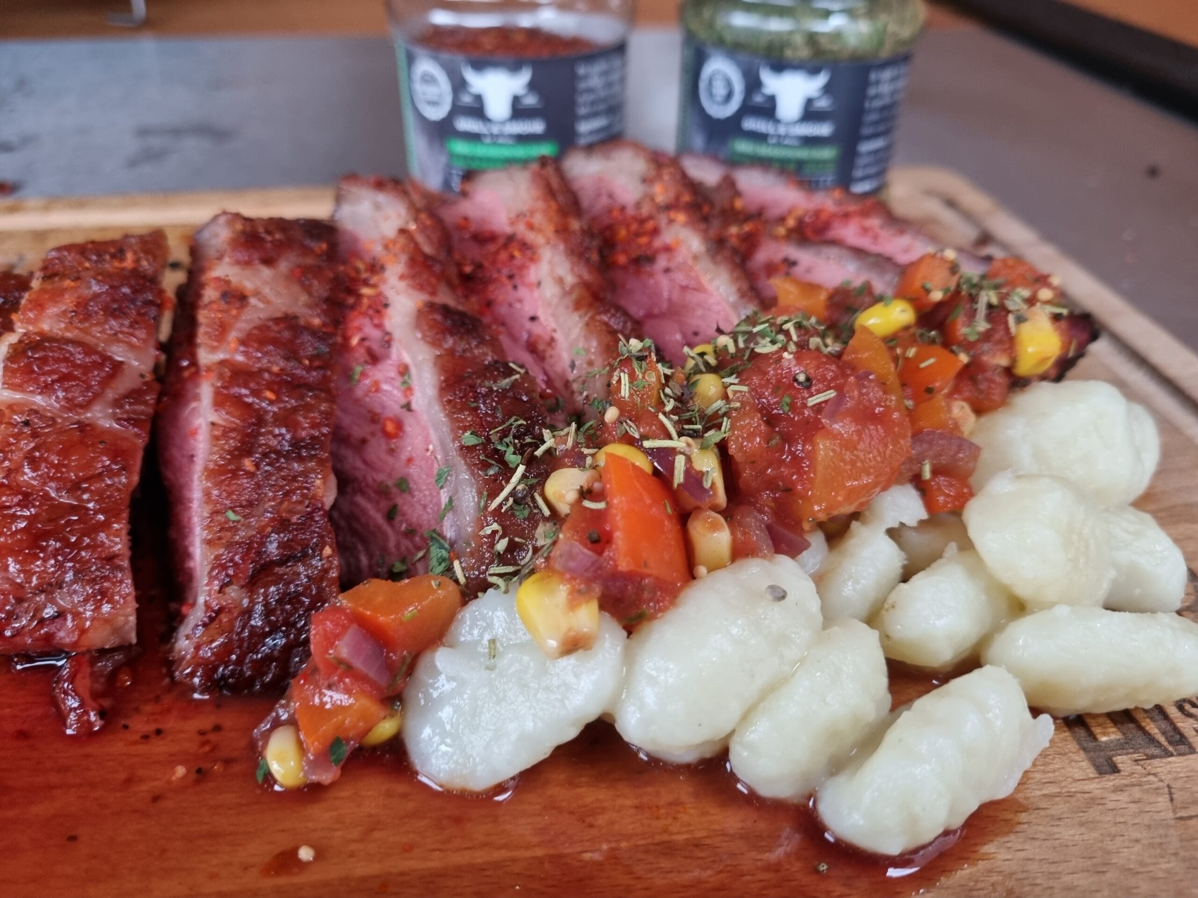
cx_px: 599
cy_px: 449
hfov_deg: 67.3
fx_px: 900
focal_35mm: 26
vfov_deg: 53.1
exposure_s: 1/50
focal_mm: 5.4
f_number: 1.8
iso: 400
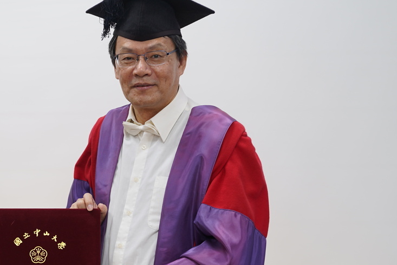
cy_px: 156
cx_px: 35
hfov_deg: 18.8
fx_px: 1180
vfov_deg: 12.8
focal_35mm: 107
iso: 160
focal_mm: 49
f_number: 2.8
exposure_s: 1/50
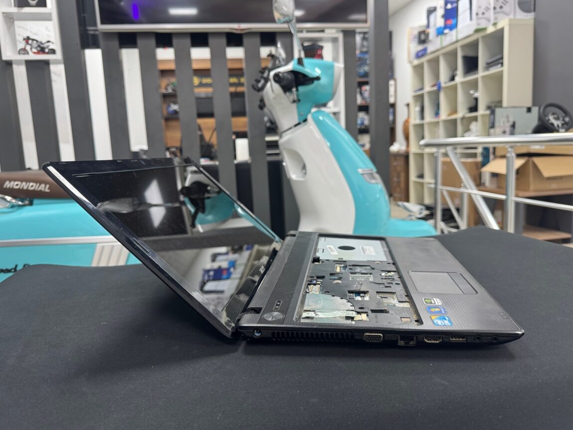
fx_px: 414
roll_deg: +2.3
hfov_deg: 69.4
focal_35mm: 25
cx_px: 283
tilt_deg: -8.2
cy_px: 212
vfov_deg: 54.9
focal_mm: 6.76
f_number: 1.78
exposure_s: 1/50
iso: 200
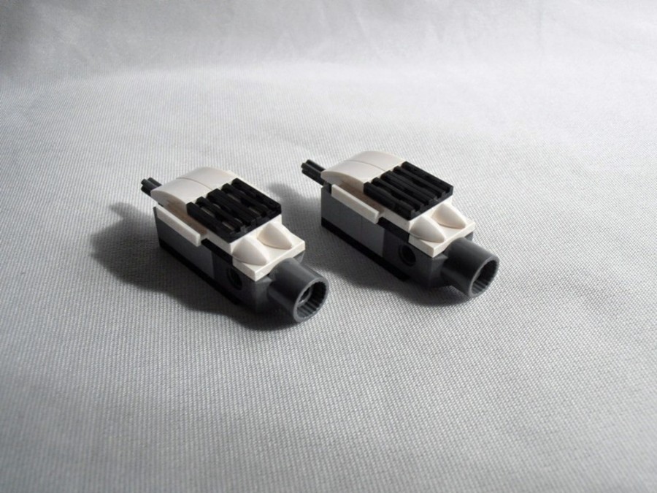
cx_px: 328
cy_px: 246
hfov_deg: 50.1
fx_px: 702
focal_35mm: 37
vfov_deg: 38.7
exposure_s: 1/640
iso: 80
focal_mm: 6.61
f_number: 3.9
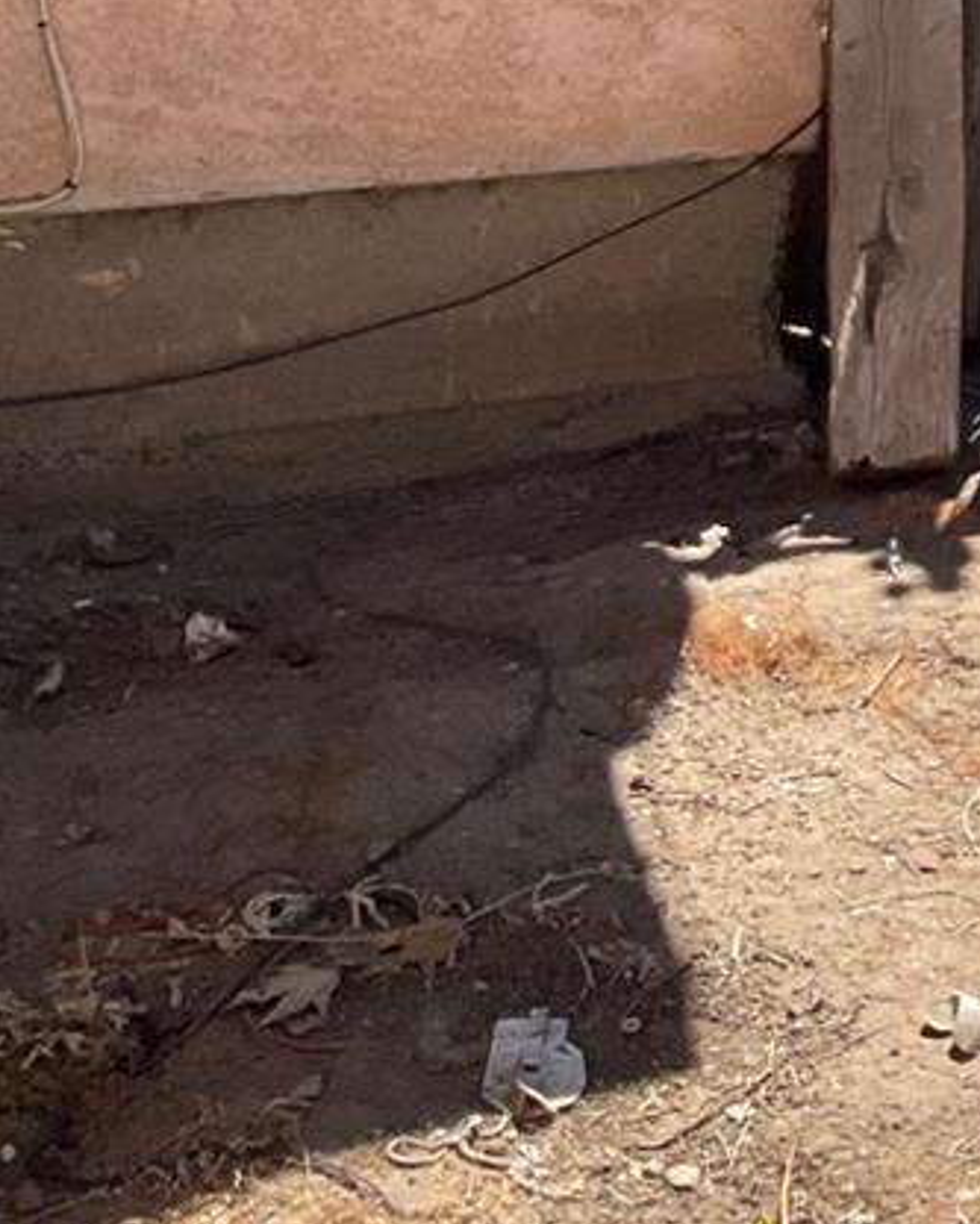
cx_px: 1599
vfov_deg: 17.1
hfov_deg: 13.9
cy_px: -594
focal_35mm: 102
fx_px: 3697
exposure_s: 1/1015
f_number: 1.8
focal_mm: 3
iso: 16
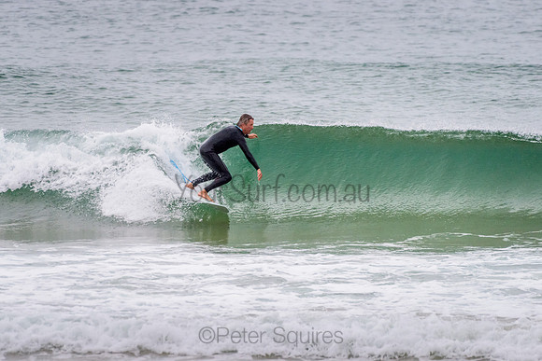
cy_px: 174
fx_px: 9236
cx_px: 229
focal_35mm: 613
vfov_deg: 2.2
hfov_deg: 3.4
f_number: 5.6
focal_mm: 500
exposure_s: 1/1000
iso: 800
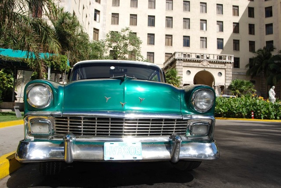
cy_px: 94
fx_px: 223
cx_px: 140
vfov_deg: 45.8
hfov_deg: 64.5
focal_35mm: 28
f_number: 11
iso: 100
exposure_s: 1/200
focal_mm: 19
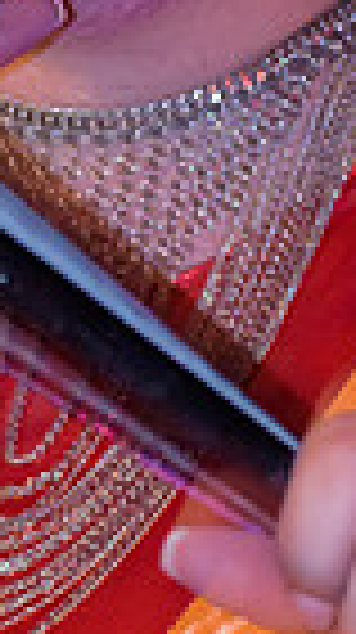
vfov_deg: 5.0
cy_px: -18
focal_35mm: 431
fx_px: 7255
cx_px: 144
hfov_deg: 2.8
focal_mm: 86
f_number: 4.8
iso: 4500
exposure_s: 1/60
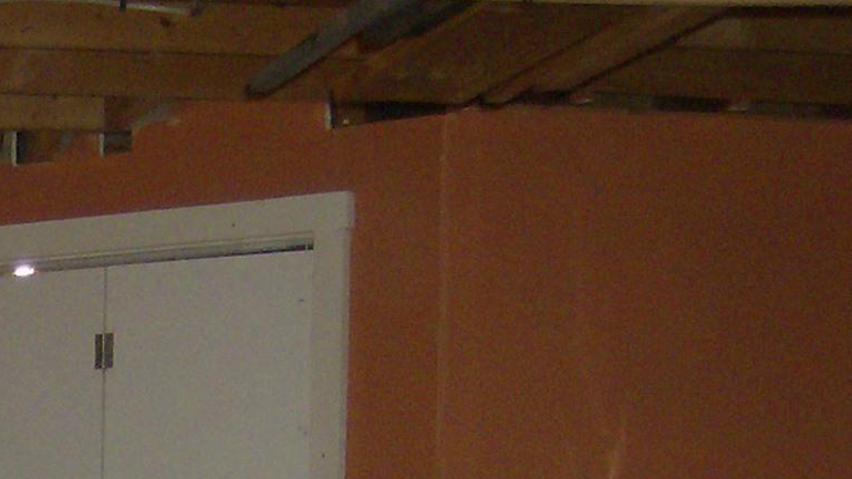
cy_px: 1060
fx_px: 2959
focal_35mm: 131
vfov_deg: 8.6
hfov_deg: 15.3
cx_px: -378
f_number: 2.8
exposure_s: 1/60
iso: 200
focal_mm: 6
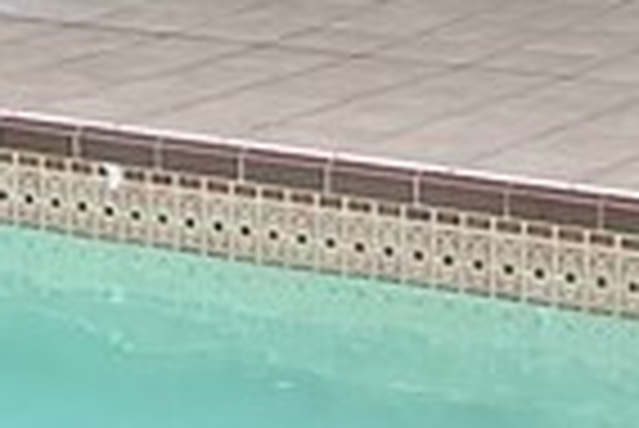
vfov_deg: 6.3
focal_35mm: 217
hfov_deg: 9.5
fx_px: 3856
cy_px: 194
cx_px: 243
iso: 25
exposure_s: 1/397
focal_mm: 3
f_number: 1.8
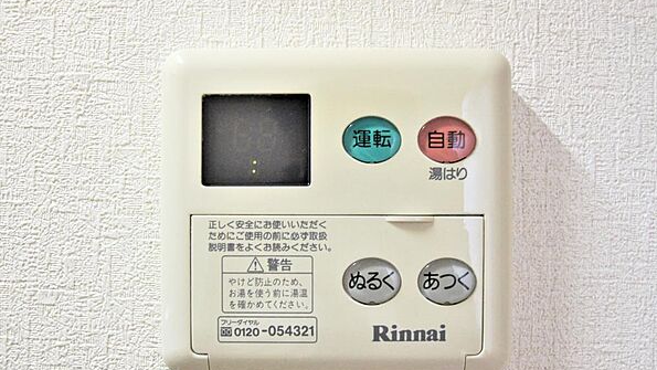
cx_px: 330
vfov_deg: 31.2
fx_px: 662
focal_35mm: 38
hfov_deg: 52.8
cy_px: 215
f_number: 4.5
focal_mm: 24
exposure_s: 1/40
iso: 800
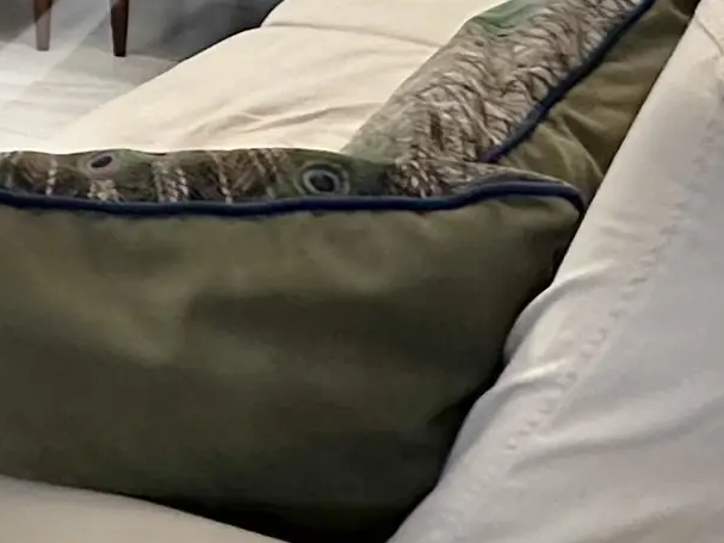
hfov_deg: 19.3
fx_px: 1945
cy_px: -292
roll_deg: +0.6
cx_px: -252
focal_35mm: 93
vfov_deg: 14.7
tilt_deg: -6.2
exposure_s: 1/60
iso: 250
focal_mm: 2.22
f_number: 2.2
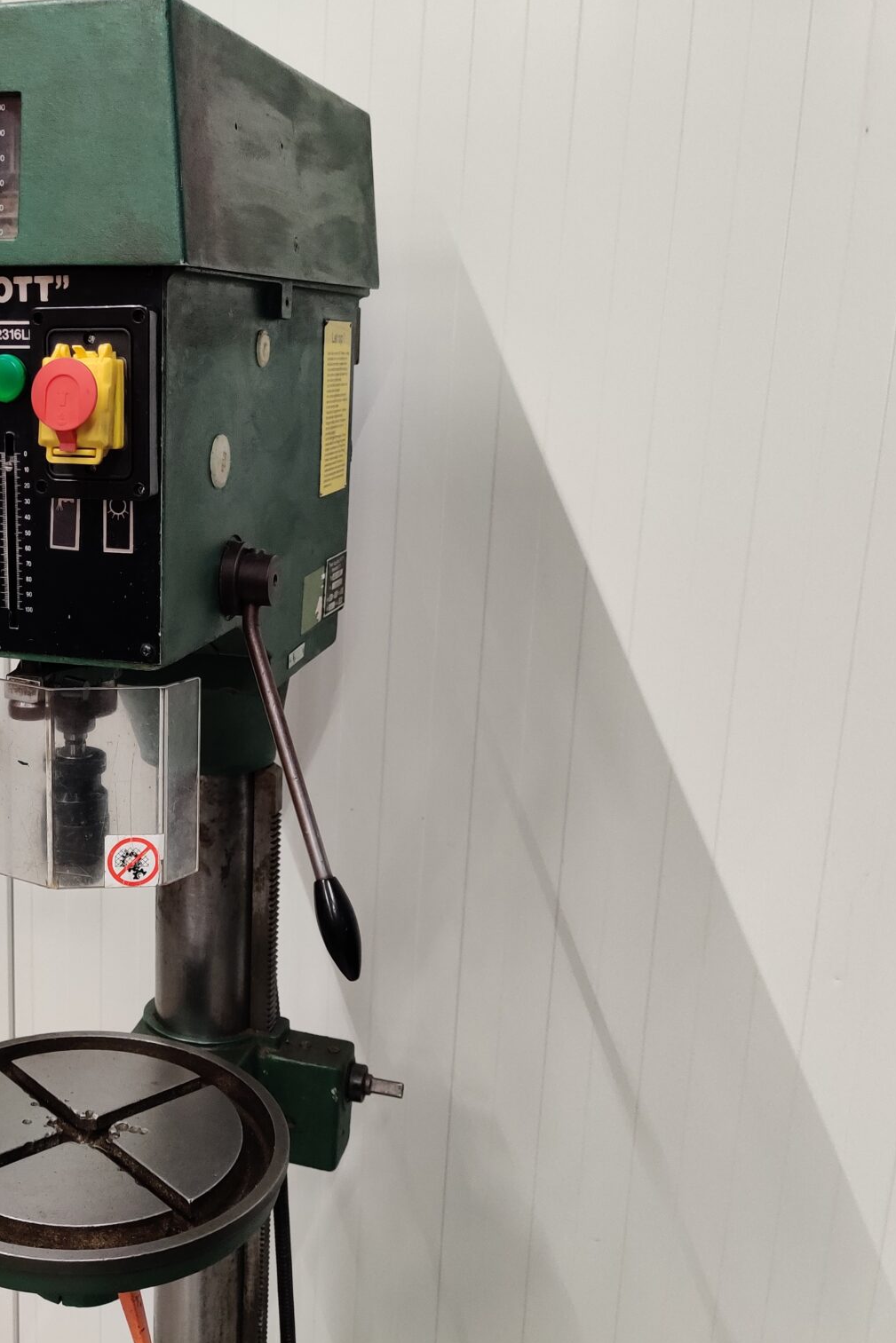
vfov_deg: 50.7
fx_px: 1418
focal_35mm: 38
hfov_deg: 33.5
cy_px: 679
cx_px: 113
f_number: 1.65
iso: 1000
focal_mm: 4.75
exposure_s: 1/50
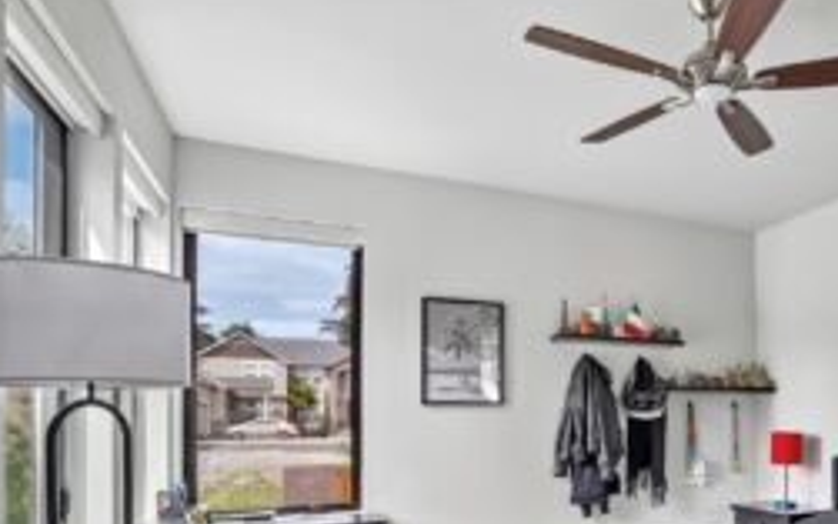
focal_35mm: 26
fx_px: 594
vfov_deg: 45.0
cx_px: 661
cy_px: 426
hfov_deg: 64.7
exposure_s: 1/20
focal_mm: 16
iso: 400
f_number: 8
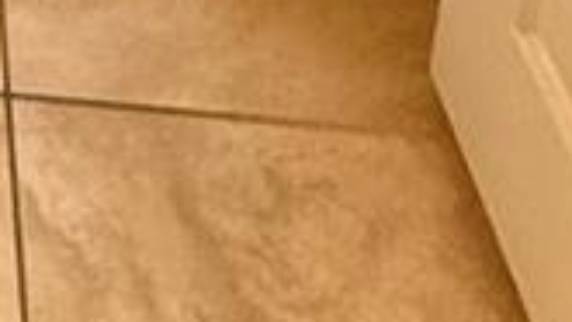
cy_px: -1011
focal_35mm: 111
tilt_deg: -17.4
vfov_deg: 7.4
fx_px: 1684
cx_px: -315
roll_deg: +0.7
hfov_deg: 17.2
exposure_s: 1/60
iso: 400
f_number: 2.2
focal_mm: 2.22
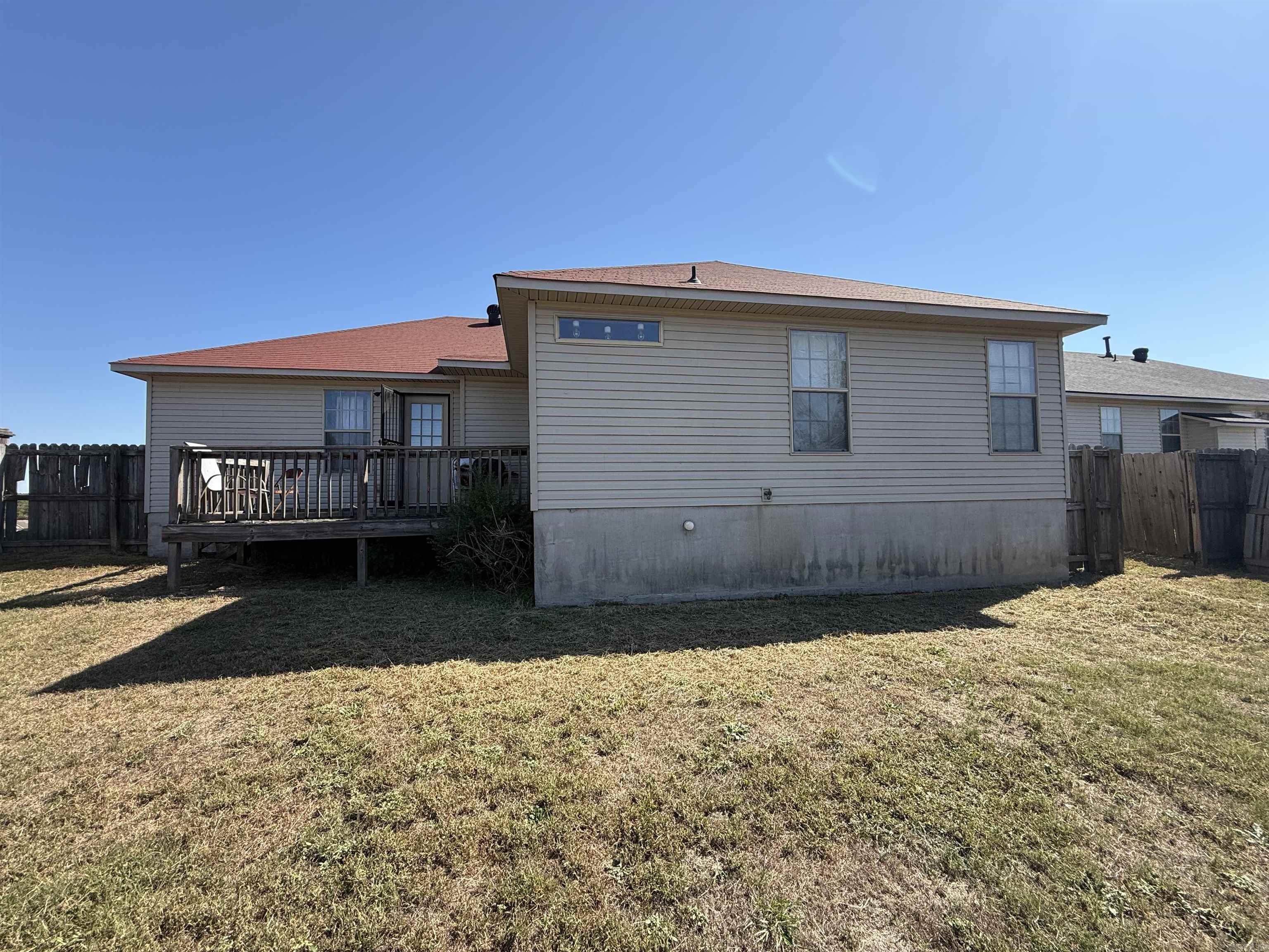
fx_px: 513
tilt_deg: +4.9
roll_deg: +1.9
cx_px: 634
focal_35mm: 14
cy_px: 476
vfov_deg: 85.7
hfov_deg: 102.1
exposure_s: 1/701
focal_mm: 2.22
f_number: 2.2
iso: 50
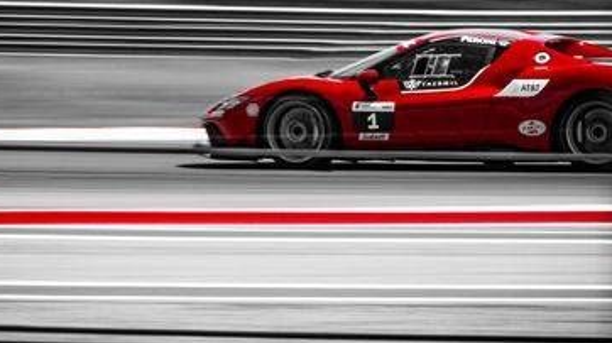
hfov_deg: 6.2
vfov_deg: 3.5
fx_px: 5627
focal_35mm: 347
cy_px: 94
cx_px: 267
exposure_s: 1/40
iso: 64
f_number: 22
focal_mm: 200
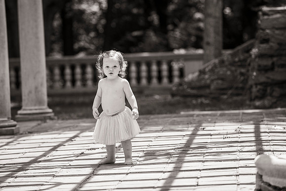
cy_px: 91
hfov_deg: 9.8
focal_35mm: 209
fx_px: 1661
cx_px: 149
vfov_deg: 6.6
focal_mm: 200
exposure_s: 1/1600
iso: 640
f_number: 4
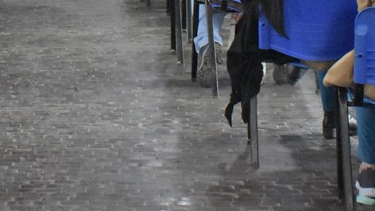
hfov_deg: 12.3
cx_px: 22
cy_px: -201
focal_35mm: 174
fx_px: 1730
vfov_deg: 6.8
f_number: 6.3
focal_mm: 32
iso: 5000
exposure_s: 1/200
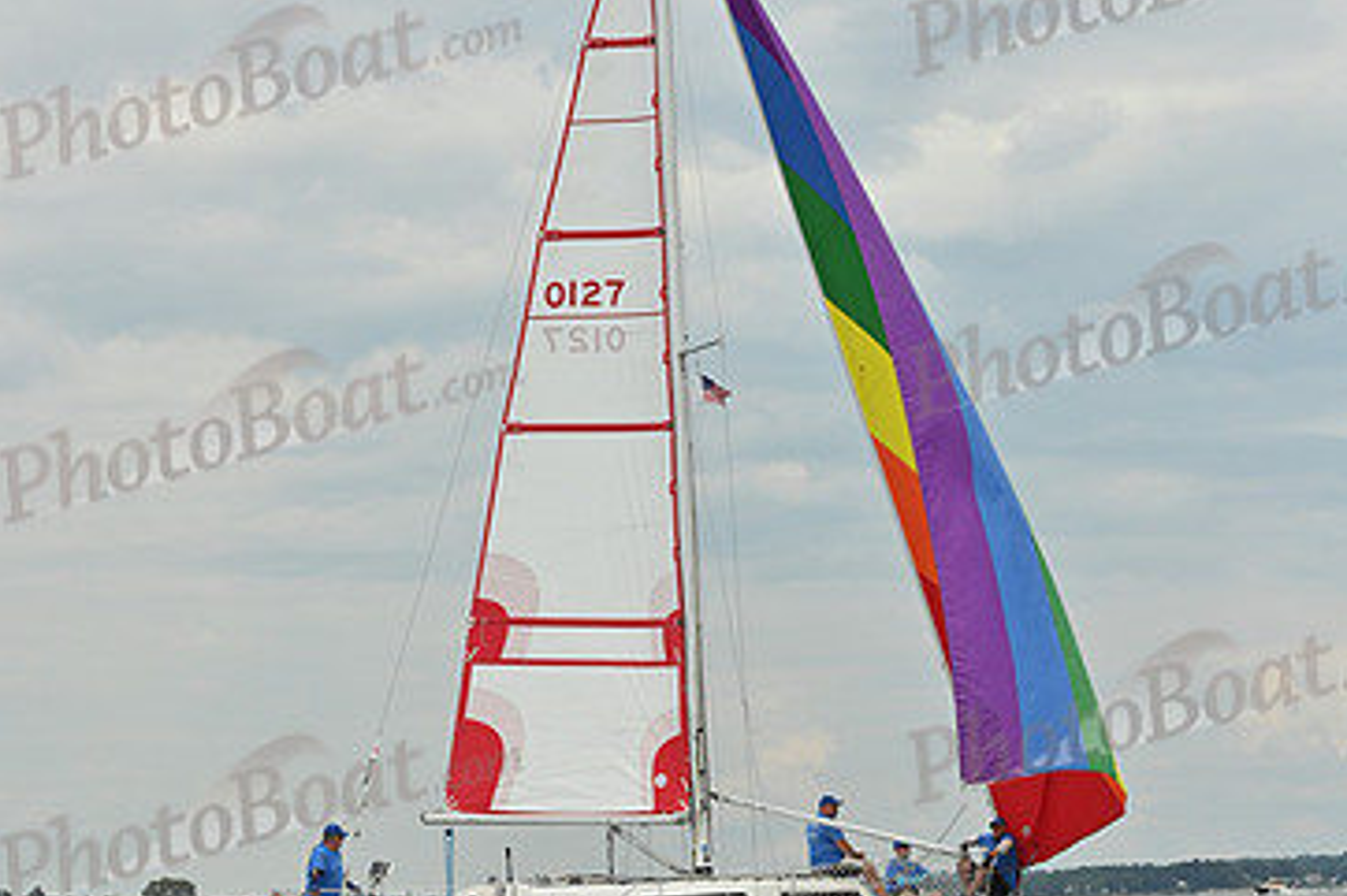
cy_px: 569
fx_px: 4675
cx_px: 716
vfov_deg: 11.0
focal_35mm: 125
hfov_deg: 16.4
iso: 320
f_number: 9
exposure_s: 1/1250
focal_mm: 78
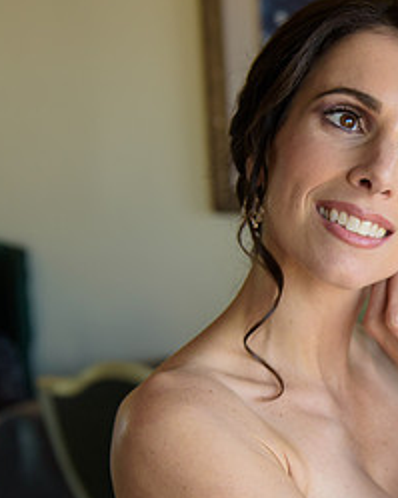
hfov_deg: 15.5
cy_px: 348
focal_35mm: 93
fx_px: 1370
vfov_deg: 20.5
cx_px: 551
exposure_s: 1/125
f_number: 3.2
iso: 250
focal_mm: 40
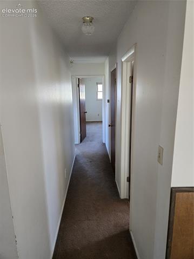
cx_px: 97
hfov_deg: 58.8
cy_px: 130
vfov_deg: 74.0
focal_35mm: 23
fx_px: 172
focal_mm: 5.4
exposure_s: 1/120
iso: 400
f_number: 1.8
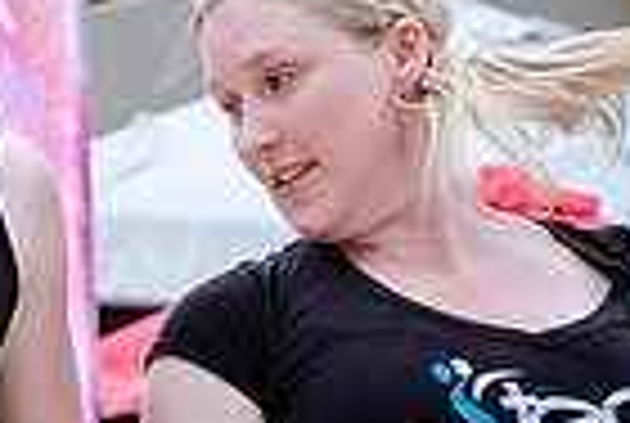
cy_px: 461
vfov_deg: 4.4
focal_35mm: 310
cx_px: 54
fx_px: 5437
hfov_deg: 6.6
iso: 200
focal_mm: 50
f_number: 4
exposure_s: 1/500
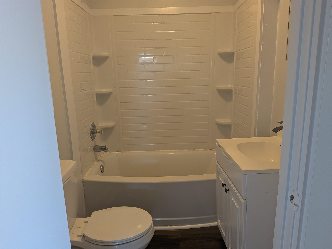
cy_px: 124
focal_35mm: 24
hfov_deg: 71.6
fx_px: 230
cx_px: 166
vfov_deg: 56.8
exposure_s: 1/120
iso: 142
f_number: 1.7
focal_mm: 4.53
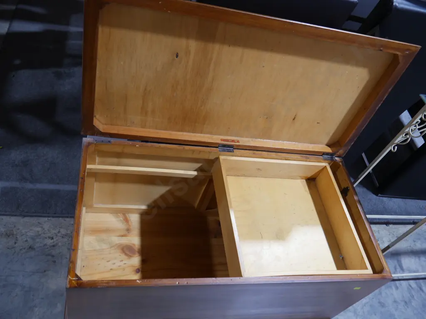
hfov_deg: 60.0
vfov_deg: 46.8
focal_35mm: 30
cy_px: 160
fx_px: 369
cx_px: 213
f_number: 3.6
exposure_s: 1/60
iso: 500
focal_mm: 15
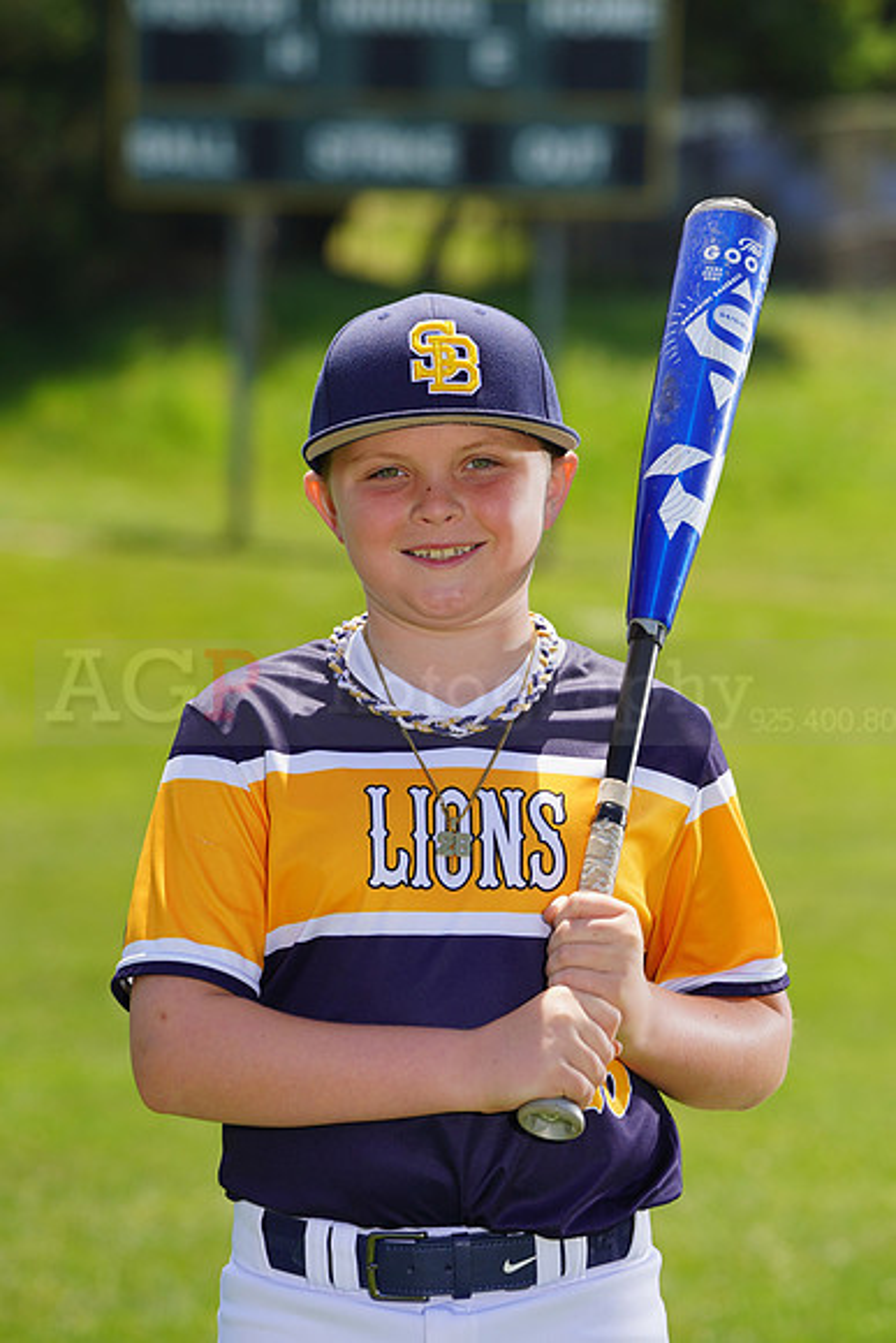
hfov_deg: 6.1
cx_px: 448
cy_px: 672
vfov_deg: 9.2
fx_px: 8357
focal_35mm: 224
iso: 100
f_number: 8
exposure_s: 1/250
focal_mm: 224
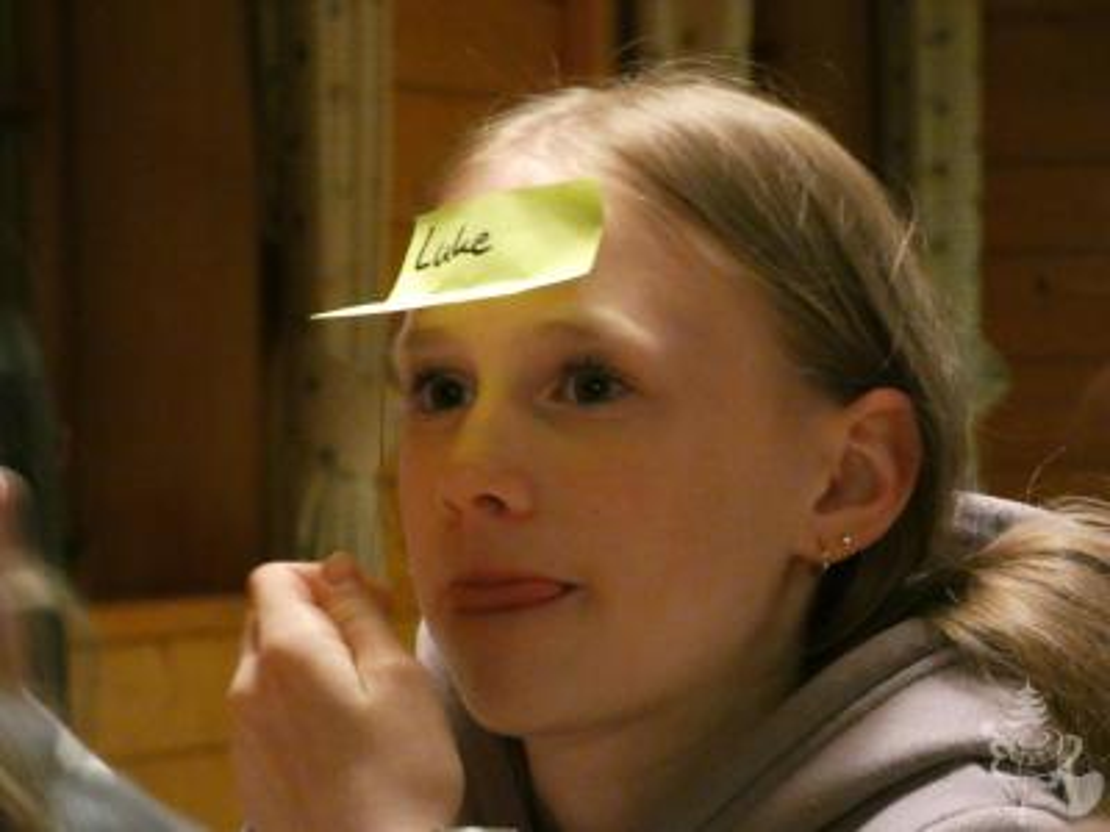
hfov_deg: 7.7
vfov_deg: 5.8
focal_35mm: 258
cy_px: 416
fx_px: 8273
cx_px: 555
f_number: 5.5
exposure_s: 1/13
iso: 1600
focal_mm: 46.2
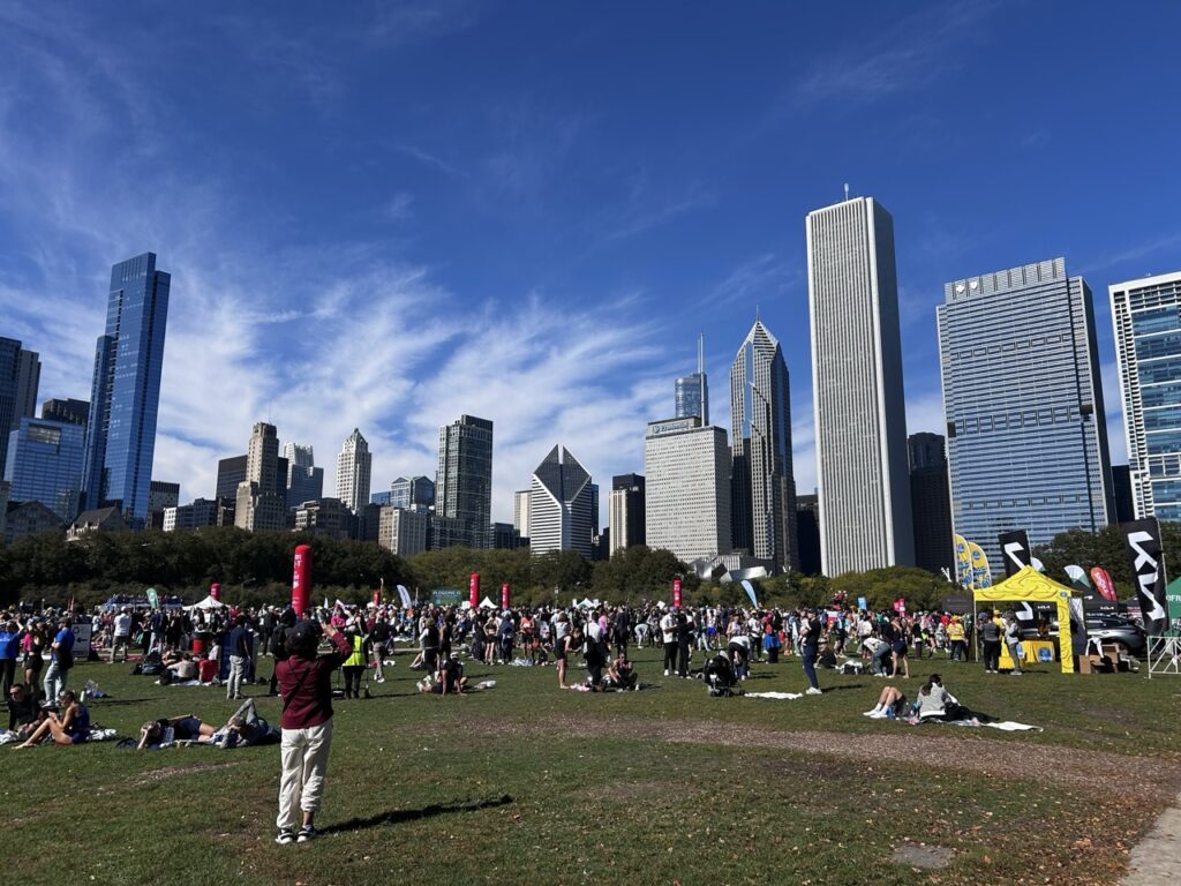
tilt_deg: +9.7
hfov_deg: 67.3
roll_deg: -0.7
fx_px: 887
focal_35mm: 26
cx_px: 590
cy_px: 443
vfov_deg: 53.1
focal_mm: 5.7
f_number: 1.5
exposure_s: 1/5882
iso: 50
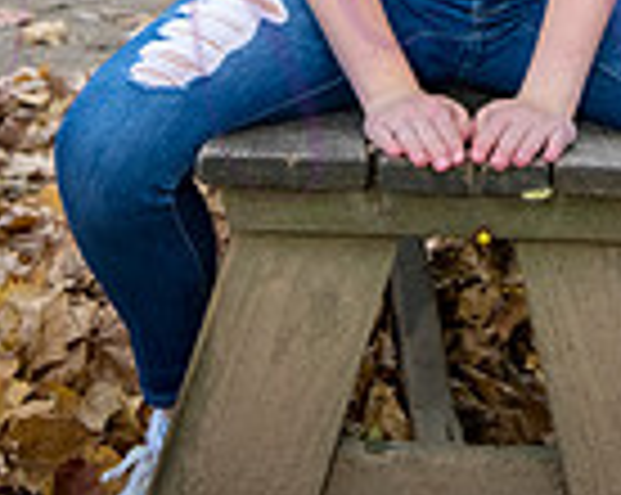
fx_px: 2698
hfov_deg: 13.1
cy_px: -387
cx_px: 508
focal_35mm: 147
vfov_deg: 9.9
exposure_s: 1/250
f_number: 5
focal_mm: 48
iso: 800
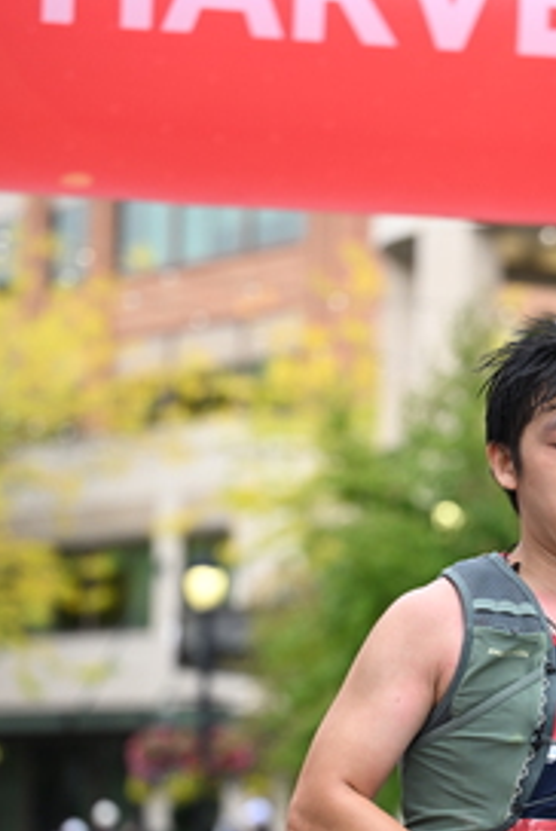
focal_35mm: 192
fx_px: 4436
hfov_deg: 7.1
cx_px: 551
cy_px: 730
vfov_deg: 10.6
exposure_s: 1/1600
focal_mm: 95
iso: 640
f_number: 2.8
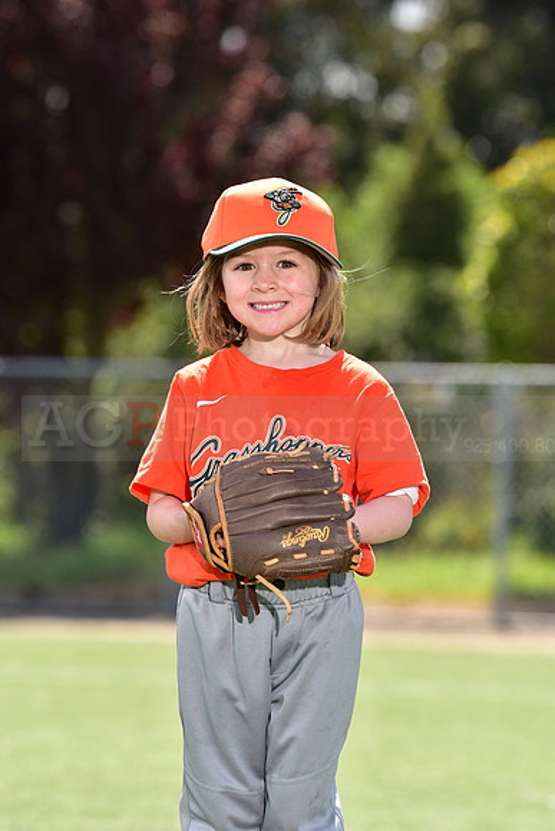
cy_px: 416
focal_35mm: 200
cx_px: 278
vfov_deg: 10.3
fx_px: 4622
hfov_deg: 6.9
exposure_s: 1/200
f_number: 5.6
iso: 80
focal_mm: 200
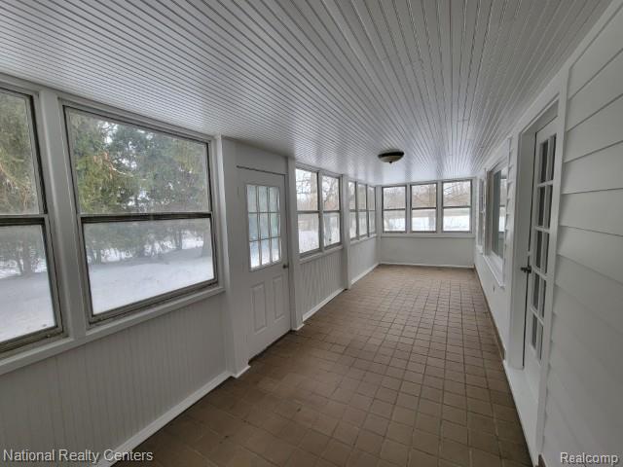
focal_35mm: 13
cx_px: 312
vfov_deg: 89.9
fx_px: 234
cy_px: 234
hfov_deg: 106.2
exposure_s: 1/120
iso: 64
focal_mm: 2.2
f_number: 2.2
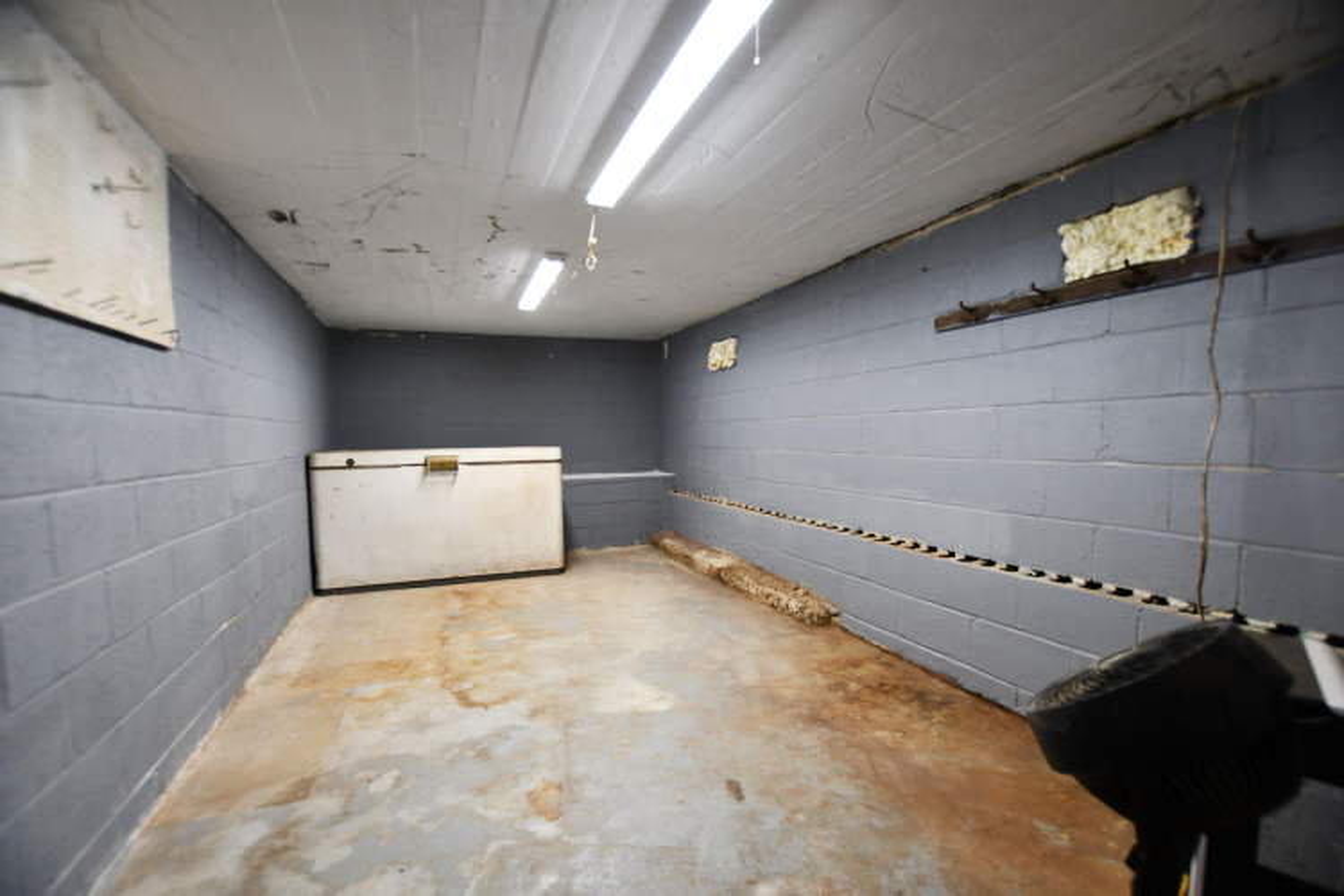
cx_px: 672
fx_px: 560
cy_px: 448
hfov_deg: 100.4
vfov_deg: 77.3
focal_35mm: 15
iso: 800
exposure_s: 1/125
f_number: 3.5
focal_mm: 10
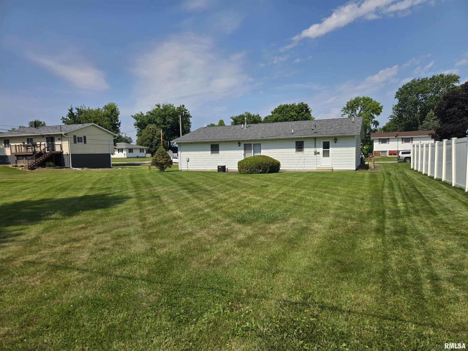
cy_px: 176
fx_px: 311
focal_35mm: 23
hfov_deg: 73.9
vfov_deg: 58.9
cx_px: 234
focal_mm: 5.4
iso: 25
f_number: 1.8
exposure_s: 1/3092
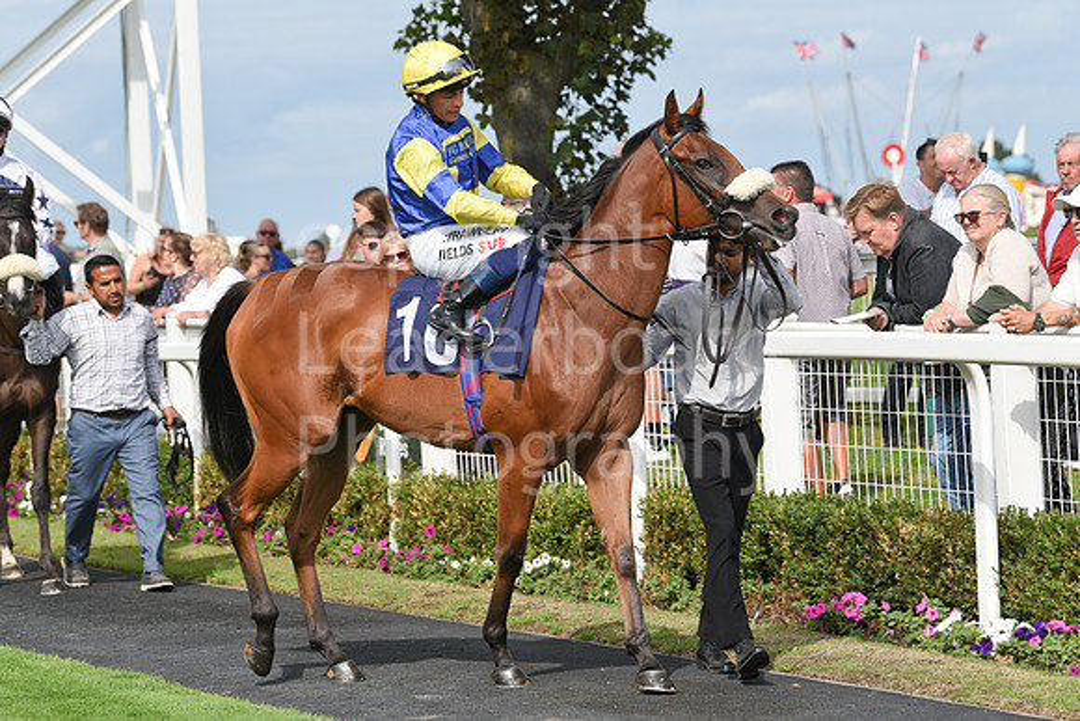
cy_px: 360
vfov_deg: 10.2
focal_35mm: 135
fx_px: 4051
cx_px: 540
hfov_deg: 15.2
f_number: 5.6
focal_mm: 135
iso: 400
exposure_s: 1/2000
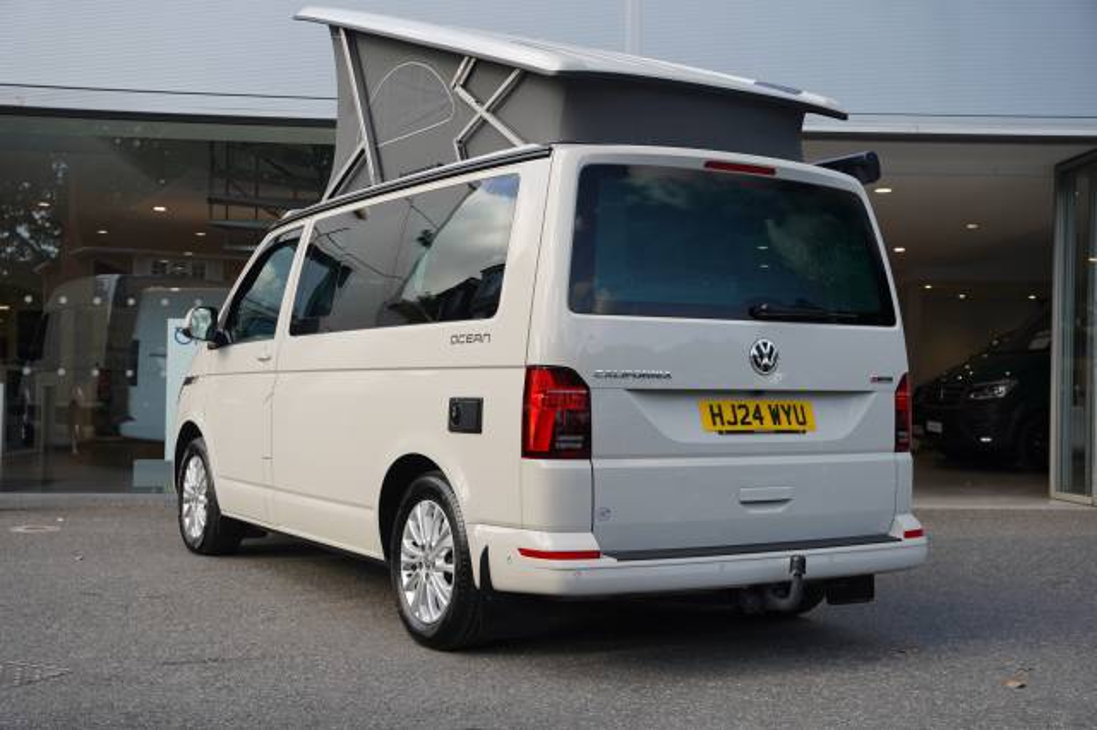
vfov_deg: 30.7
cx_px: 548
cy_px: 365
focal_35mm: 44
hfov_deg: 44.9
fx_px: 1328
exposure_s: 1/160
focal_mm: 43.6
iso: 160
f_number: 5
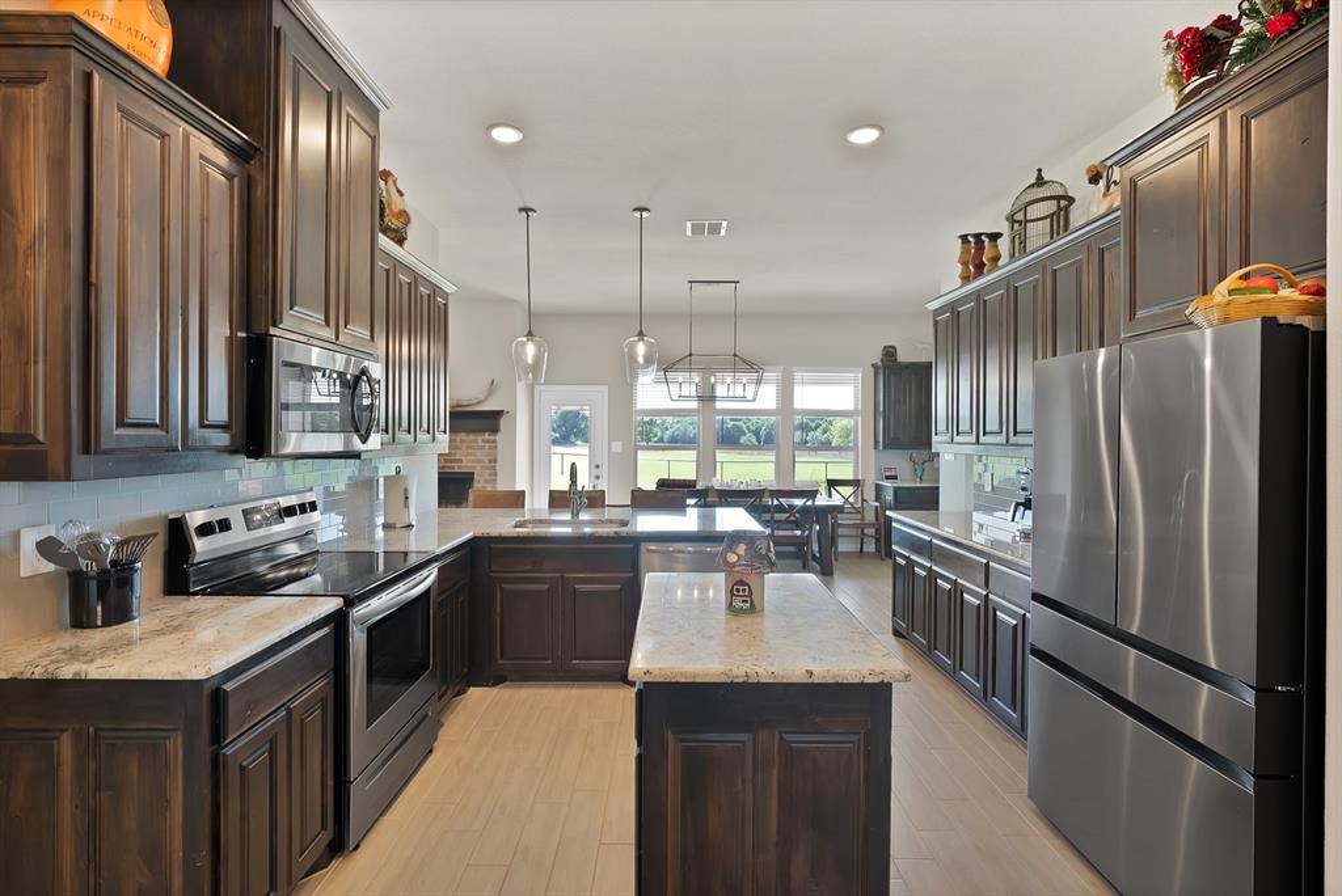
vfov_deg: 77.4
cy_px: 448
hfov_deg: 100.4
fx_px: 559
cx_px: 671
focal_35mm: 15
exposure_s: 1
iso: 250
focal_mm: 15
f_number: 9
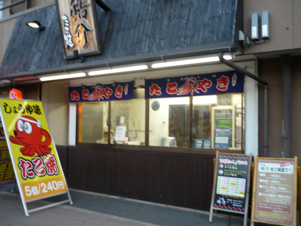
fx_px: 287
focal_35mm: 33
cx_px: 150
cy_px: 113
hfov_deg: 55.4
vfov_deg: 42.9
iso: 125
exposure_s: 1/30
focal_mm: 5.5
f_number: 2.8
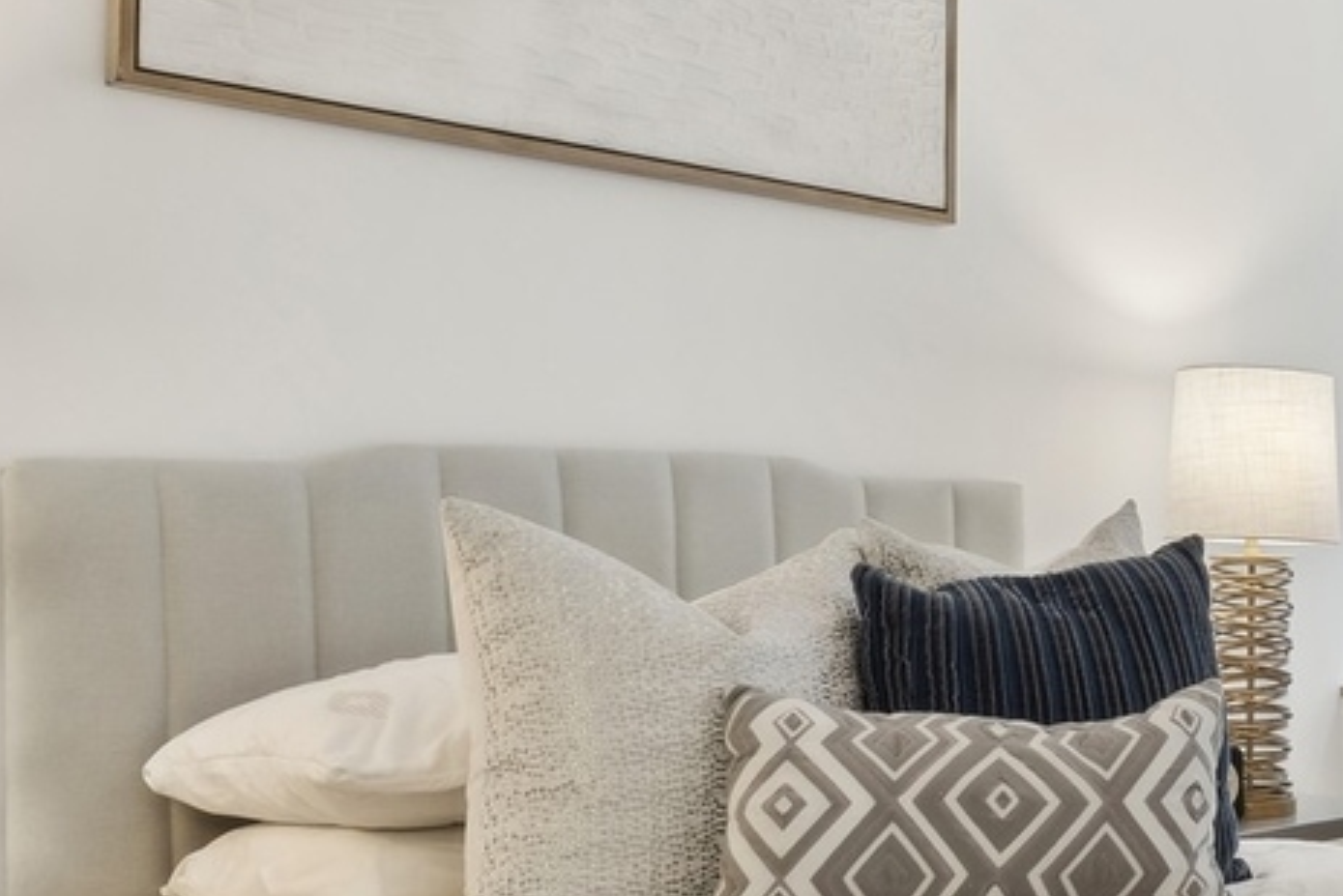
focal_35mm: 56
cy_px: 571
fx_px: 2090
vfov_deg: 24.1
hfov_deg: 30.7
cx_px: 1572
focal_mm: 16
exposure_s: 1/10
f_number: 8
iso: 320
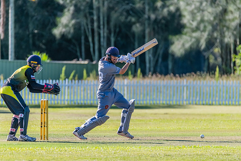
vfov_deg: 2.6
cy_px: 83
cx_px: 115
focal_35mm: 536
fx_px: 3589
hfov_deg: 3.8
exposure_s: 1/4000
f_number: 6.3
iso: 1800
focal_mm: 500
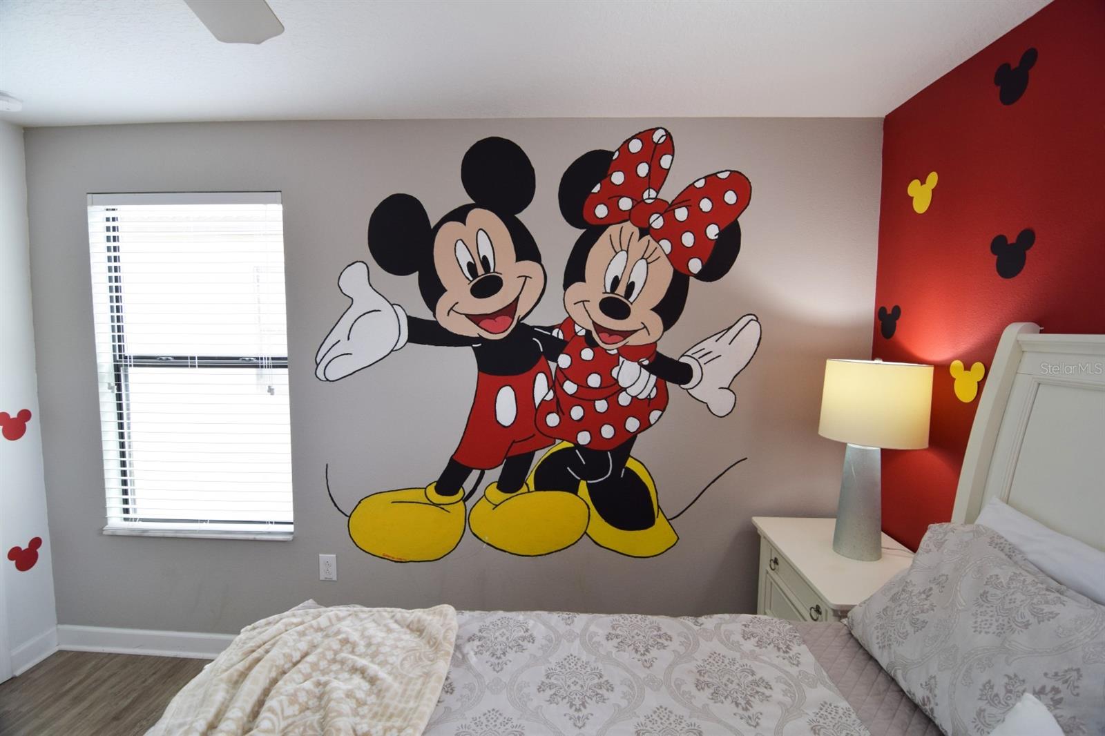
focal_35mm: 16
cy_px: 368
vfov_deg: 72.0
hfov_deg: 95.0
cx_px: 552
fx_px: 506
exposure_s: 1/80
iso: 400
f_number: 4.5
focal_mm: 11
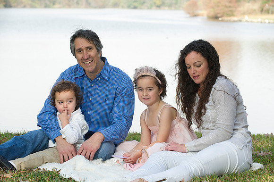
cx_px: 137
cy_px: 91
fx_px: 837
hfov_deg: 18.6
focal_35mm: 110
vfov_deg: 12.4
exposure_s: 1/125
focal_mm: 110
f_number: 5.6
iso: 200
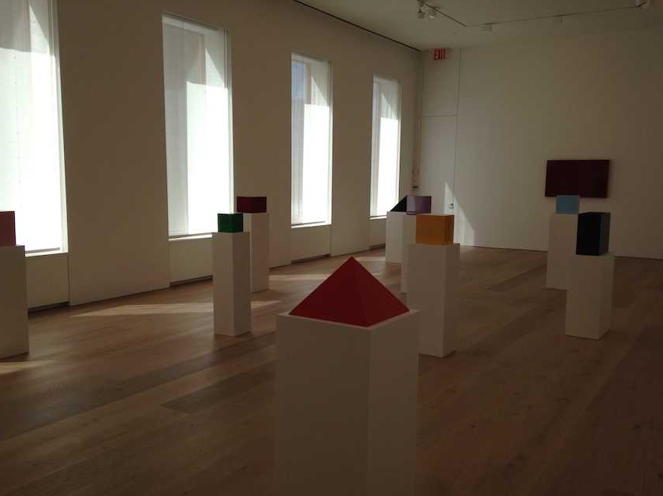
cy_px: 261
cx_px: 343
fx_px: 670
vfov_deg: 40.7
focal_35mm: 35
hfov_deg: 52.6
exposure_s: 1/437
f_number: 2.4
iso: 50
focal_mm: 4.12
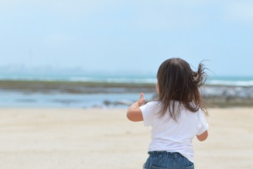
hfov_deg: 18.0
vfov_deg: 12.1
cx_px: 192
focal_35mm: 113
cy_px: 89
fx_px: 794
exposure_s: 1/4000
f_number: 3.2
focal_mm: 50
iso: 220
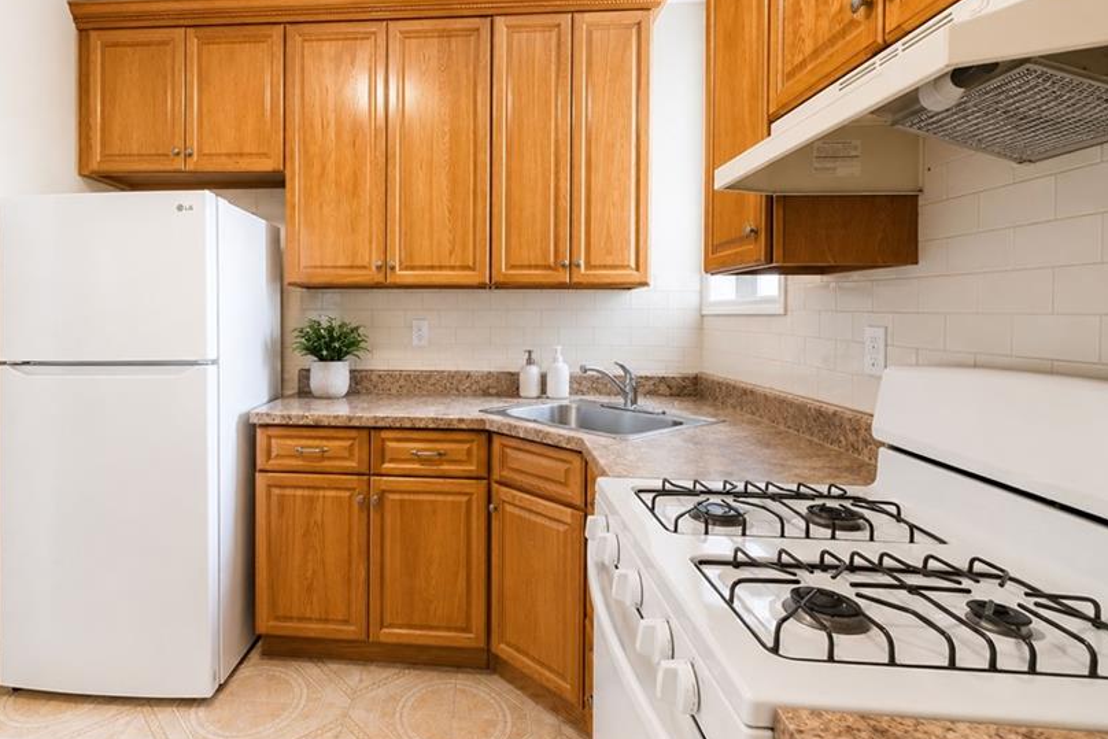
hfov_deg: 85.6
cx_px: 435
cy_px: 322
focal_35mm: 19
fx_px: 585
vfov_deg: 64.3
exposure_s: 1/30
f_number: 6.4
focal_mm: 10
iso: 2000
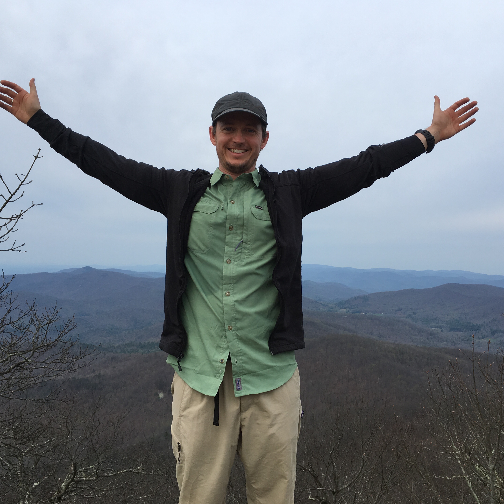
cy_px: 251
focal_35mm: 35
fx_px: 577
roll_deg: -1.7
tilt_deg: -0.5
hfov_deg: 47.2
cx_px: 266
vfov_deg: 47.2
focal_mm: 4.15
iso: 25
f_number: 2.2
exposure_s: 1/320
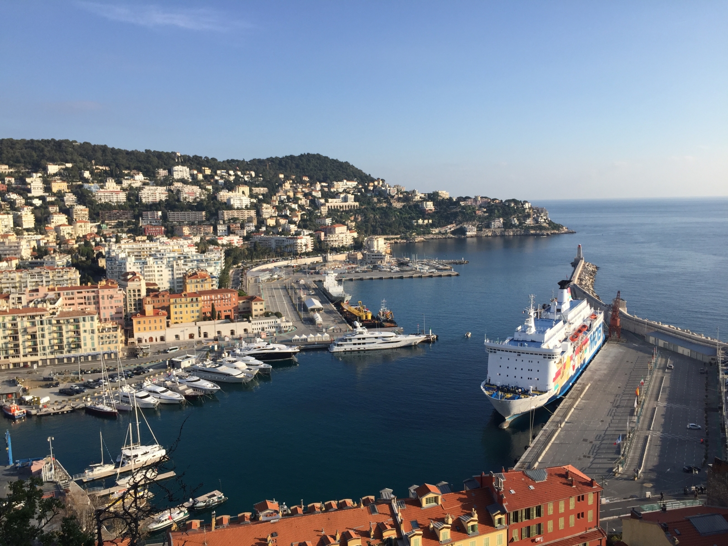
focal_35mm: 29
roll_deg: +0.7
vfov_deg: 48.2
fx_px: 610
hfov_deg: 61.7
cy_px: 273
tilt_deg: -6.7
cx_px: 364
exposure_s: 1/1647
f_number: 2.2
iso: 32
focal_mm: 4.15
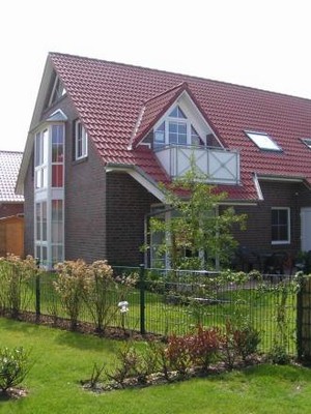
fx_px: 455
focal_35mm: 38
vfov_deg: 49.0
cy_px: 207
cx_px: 156
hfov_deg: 37.7
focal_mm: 5.8
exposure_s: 1/160
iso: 50
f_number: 5.6
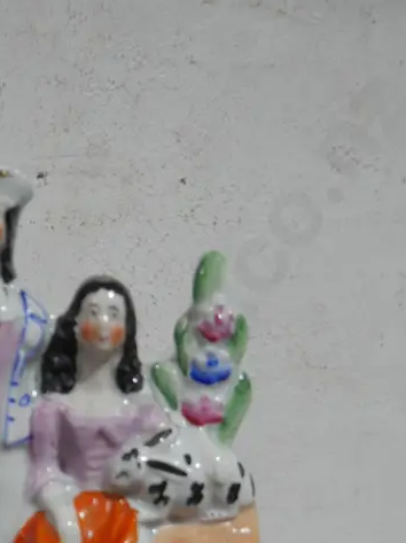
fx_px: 1018
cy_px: 558
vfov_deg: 27.9
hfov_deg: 22.0
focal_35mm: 65
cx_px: 40
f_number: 3.6
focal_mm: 15
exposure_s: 1/60
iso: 250
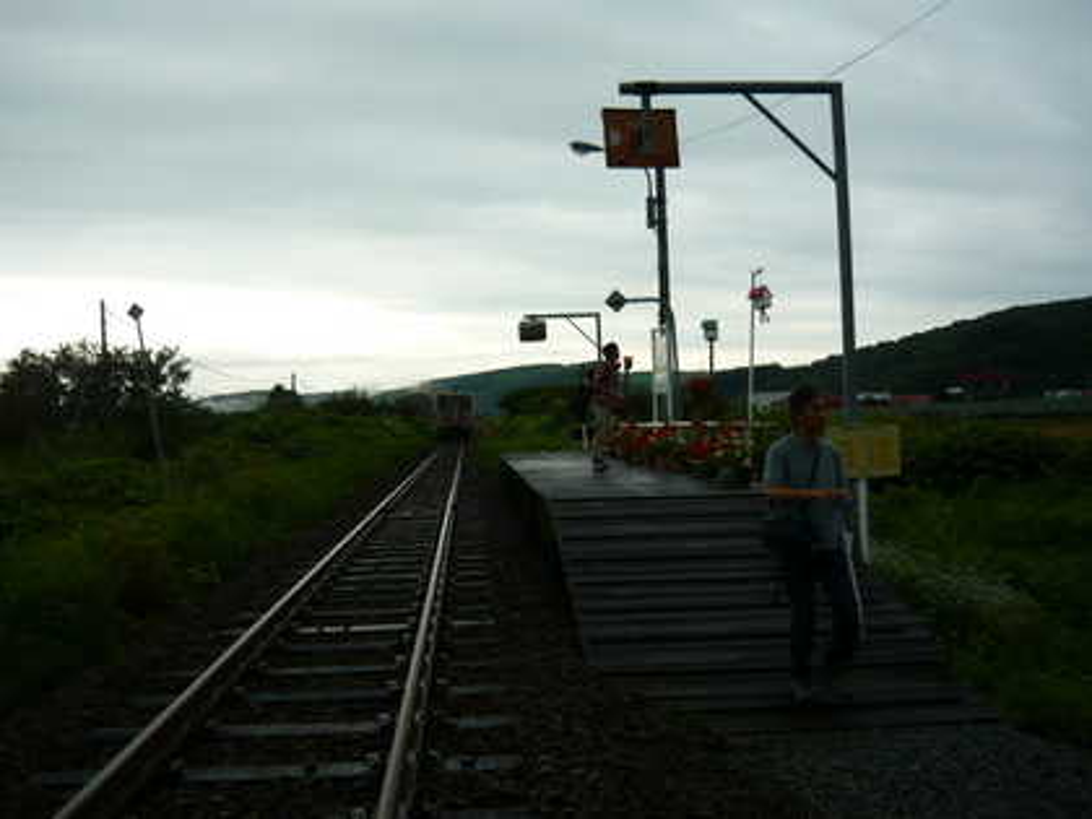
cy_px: 410
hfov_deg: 55.4
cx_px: 546
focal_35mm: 33
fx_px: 1041
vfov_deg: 42.9
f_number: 2.8
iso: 100
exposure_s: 1/160
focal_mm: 5.5
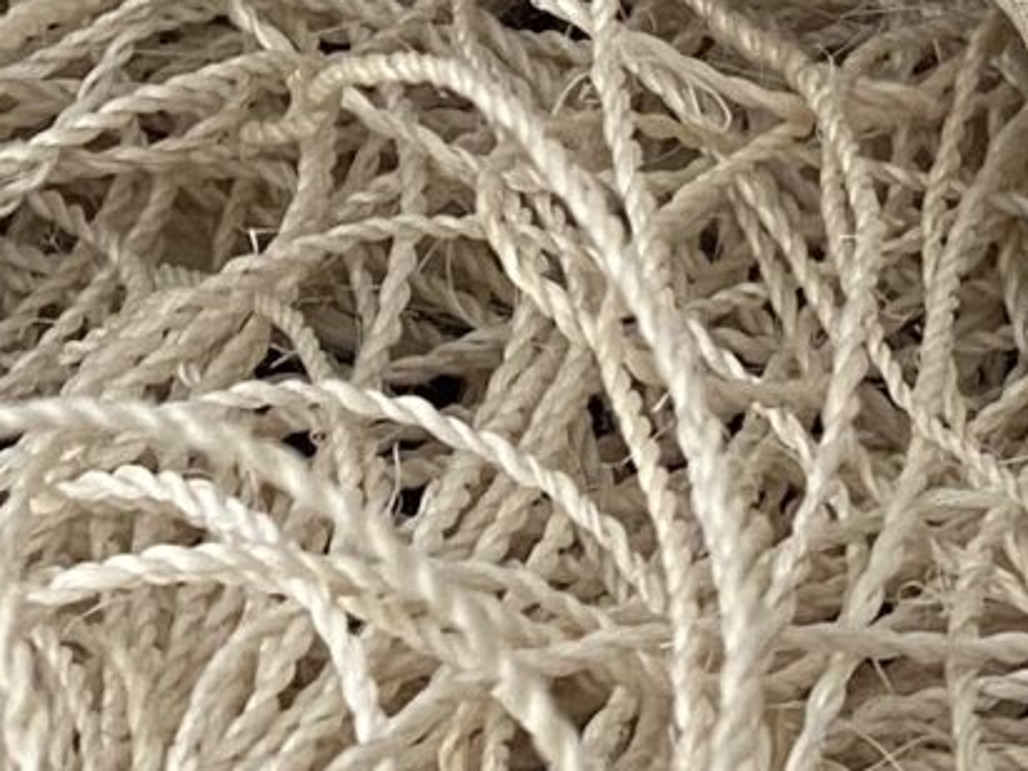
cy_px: -1131
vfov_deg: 8.3
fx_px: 4810
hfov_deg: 12.2
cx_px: 240
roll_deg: +4.5
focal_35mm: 162
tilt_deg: -29.6
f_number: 1.8
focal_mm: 4.25
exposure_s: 1/71
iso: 125
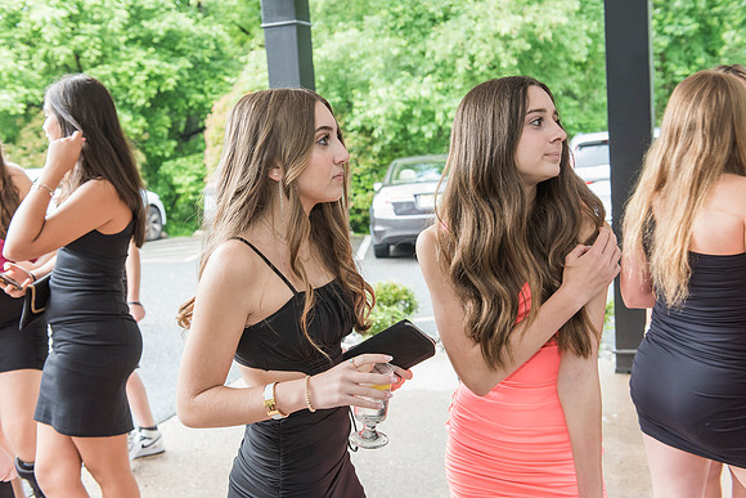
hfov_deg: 48.4
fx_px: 829
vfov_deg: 33.4
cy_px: 249
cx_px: 373
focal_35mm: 40
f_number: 4.5
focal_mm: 40
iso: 1600
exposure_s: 1/100
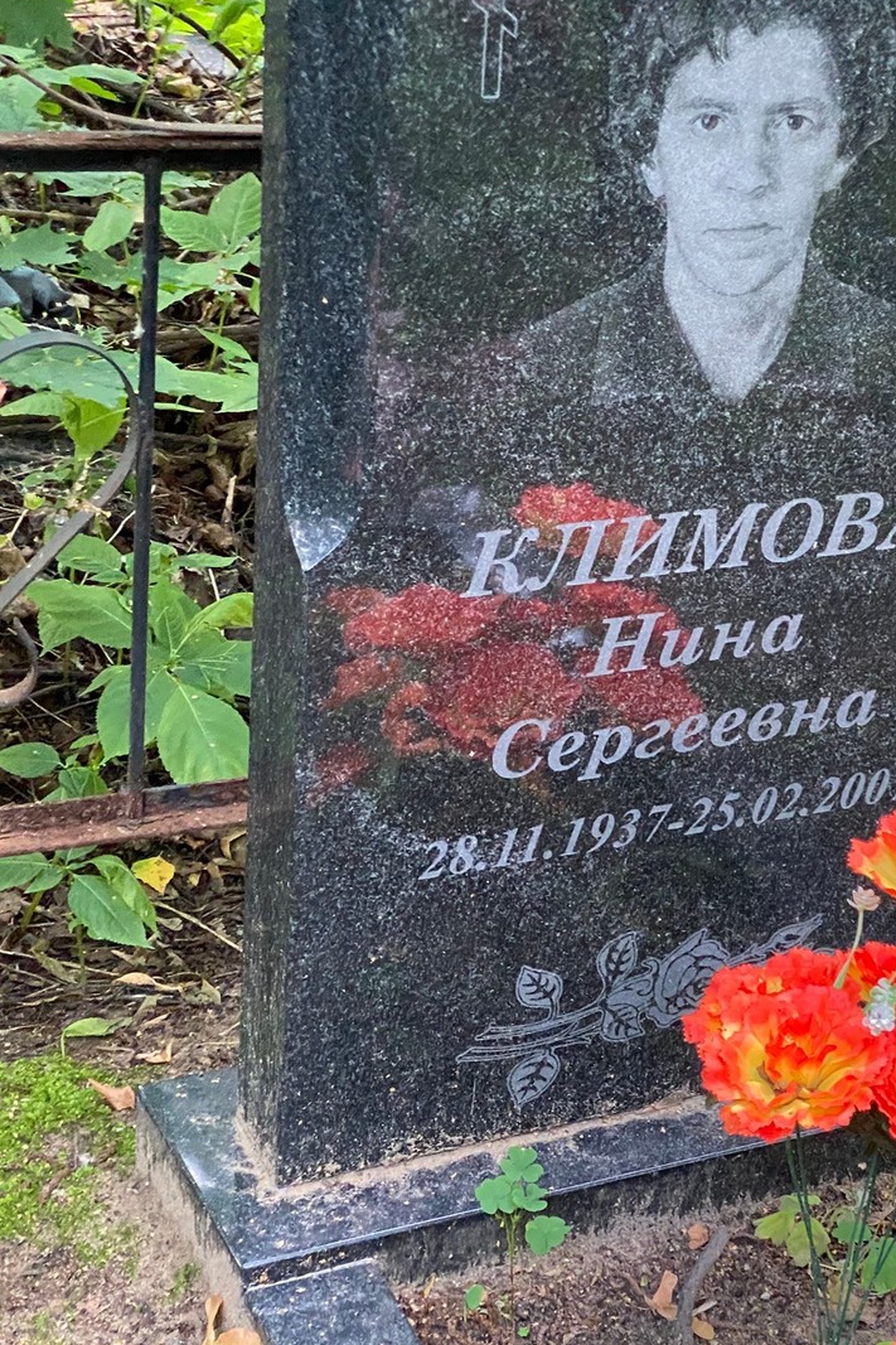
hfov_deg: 18.3
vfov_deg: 27.7
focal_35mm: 73
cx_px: 837
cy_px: 669
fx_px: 2726
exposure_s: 1/60
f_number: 2
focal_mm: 6
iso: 500
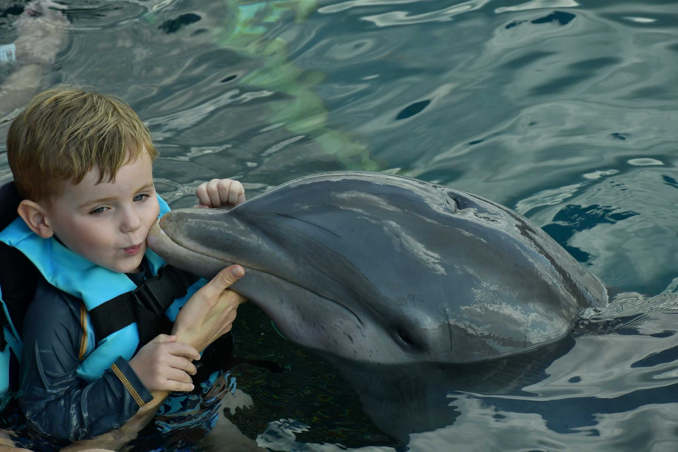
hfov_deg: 13.7
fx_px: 2825
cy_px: 226
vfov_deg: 9.1
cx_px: 339
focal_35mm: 150
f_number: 8
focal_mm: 100
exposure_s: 1/400
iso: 200
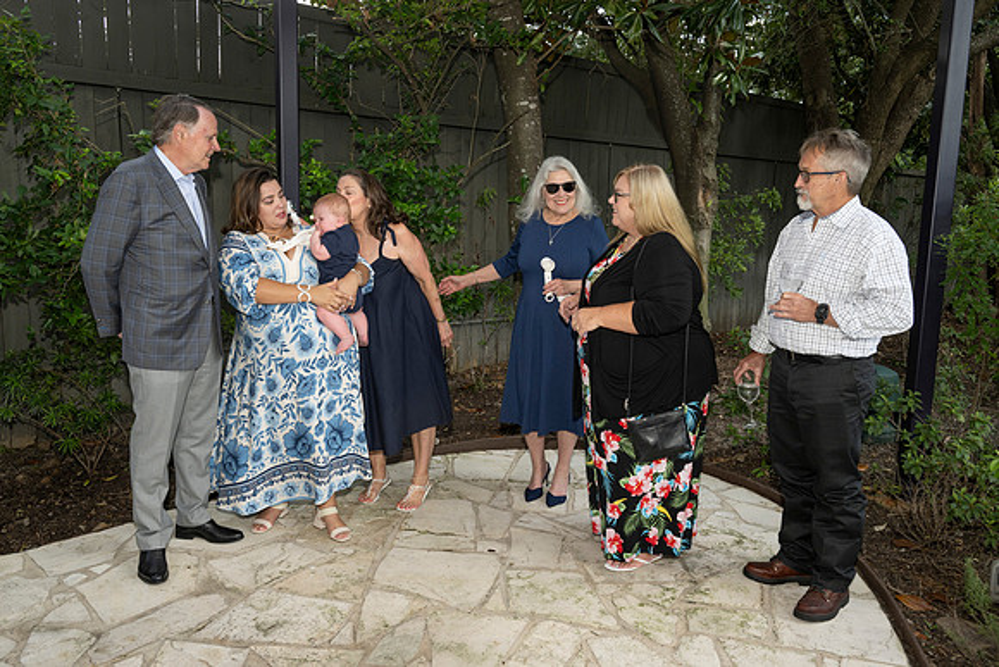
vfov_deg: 46.4
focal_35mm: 28
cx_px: 500
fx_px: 777
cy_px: 334
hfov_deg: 65.5
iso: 400
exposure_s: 1/160
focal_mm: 28
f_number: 6.3
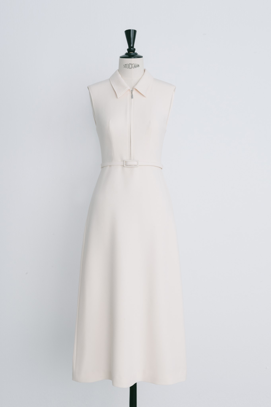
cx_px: 136
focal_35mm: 62
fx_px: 701
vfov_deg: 32.4
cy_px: 204
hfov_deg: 21.9
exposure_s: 1/160
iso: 200
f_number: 10
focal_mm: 62
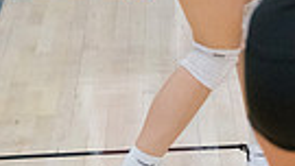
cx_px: 221
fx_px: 2871
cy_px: -290
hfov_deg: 5.9
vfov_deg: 3.3
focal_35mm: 367
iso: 6400
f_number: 4.5
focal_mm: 105
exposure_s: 1/1000
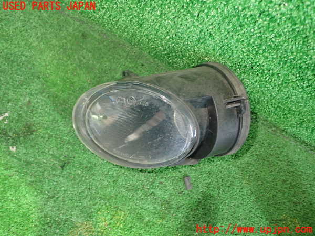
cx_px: 158
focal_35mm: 32
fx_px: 291
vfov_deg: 44.2
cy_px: 118
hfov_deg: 56.8
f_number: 2.4
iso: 640
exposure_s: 1/30
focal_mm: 5.79
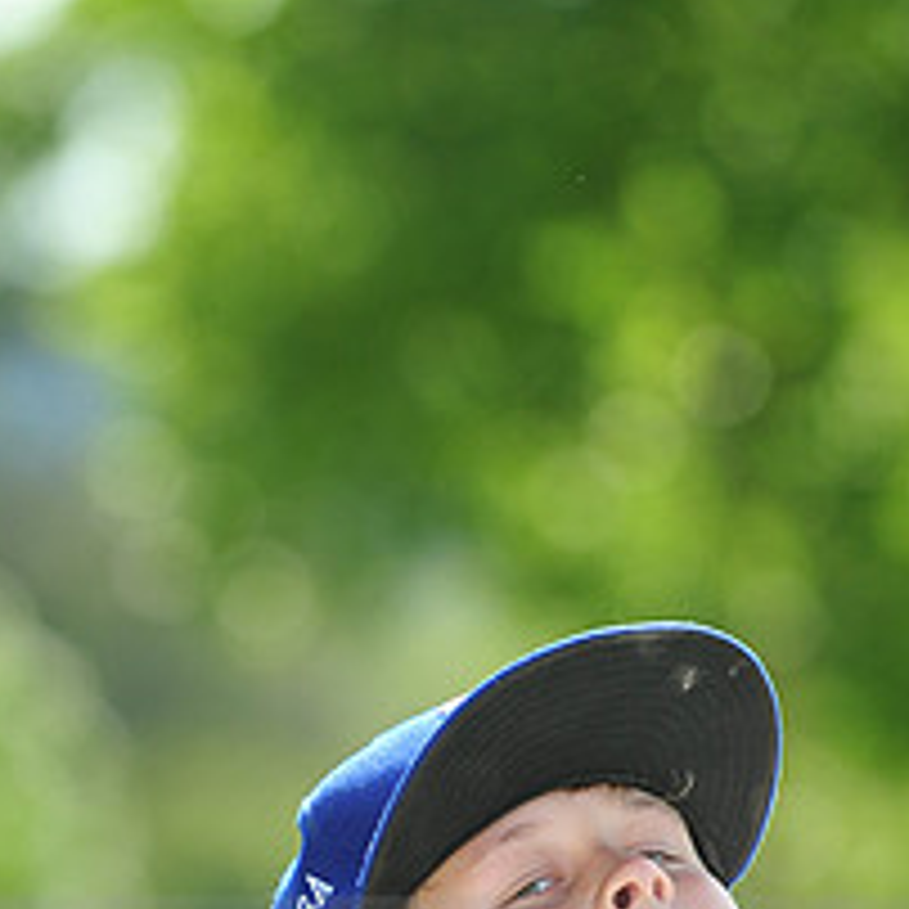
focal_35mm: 487
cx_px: 342
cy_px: 958
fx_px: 14468
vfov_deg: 3.6
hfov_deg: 3.6
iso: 320
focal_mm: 200
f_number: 4.5
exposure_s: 1/1000
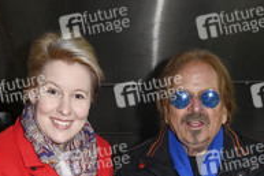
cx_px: 113
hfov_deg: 31.8
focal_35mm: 63
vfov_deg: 20.6
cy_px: 194
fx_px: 462
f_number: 7.1
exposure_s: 1/160
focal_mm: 27
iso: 640
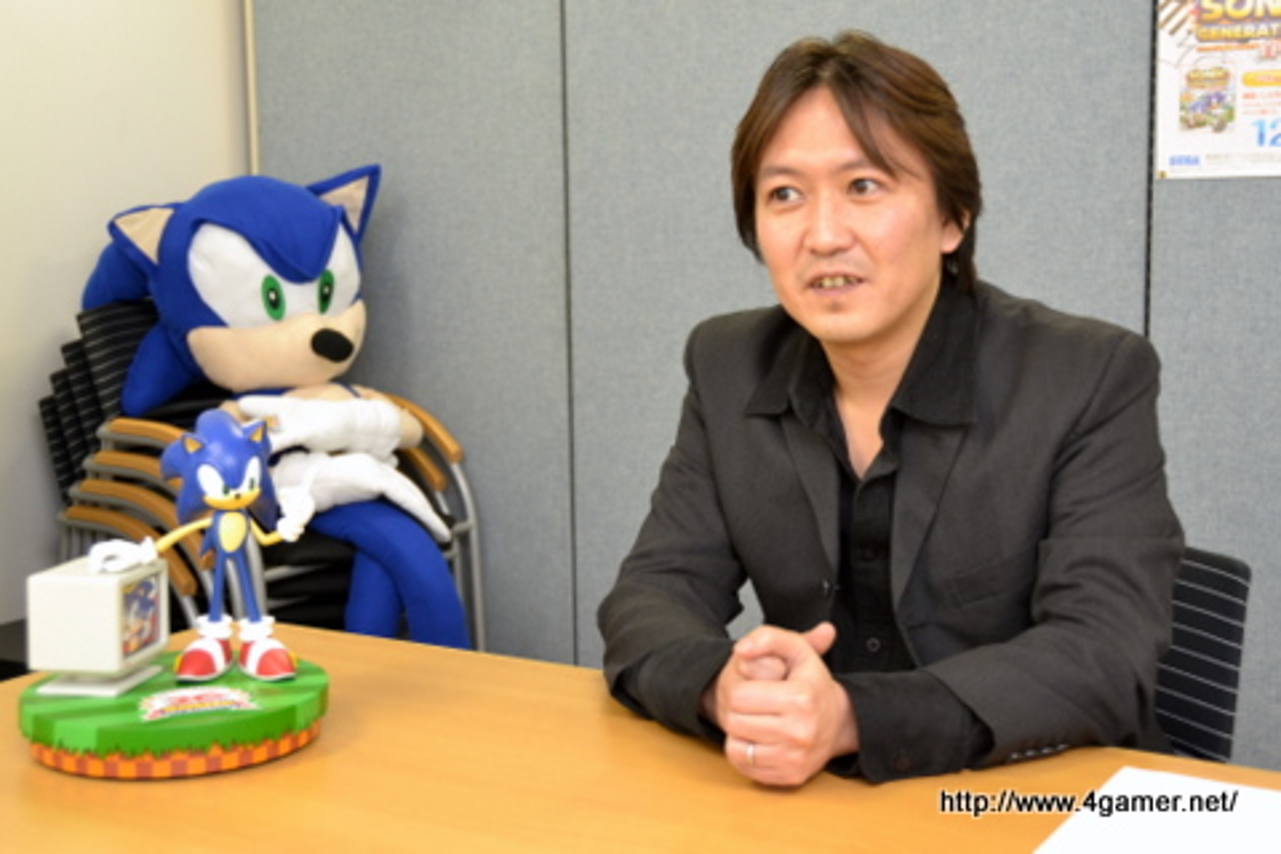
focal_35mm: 46
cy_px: 427
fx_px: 1654
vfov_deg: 28.9
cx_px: 640
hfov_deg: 42.3
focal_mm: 31
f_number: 4
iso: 640
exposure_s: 1/30
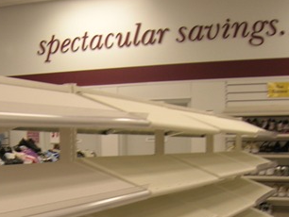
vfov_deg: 20.0
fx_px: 593
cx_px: 77
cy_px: 224
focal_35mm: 71
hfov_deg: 27.1
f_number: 2.9
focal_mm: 5.7
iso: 50
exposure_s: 1/25.6
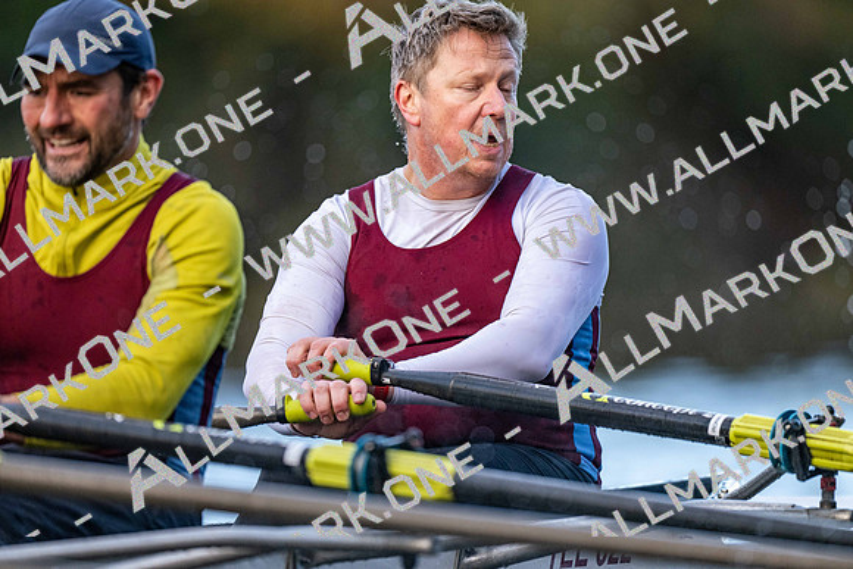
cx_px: 426
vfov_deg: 2.3
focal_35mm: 600
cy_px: 284
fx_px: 14219
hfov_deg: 3.4
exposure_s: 1/2500
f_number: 4
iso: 2500
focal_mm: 600
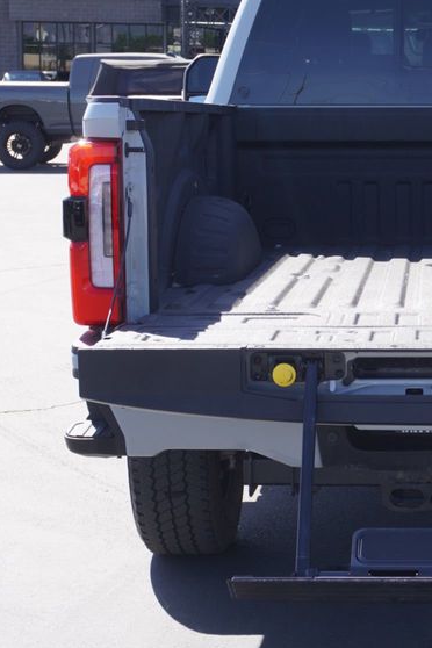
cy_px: 304
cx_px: 441
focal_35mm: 80
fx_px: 1438
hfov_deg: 16.7
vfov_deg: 25.4
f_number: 7.1
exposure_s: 1/125
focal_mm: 29
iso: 100
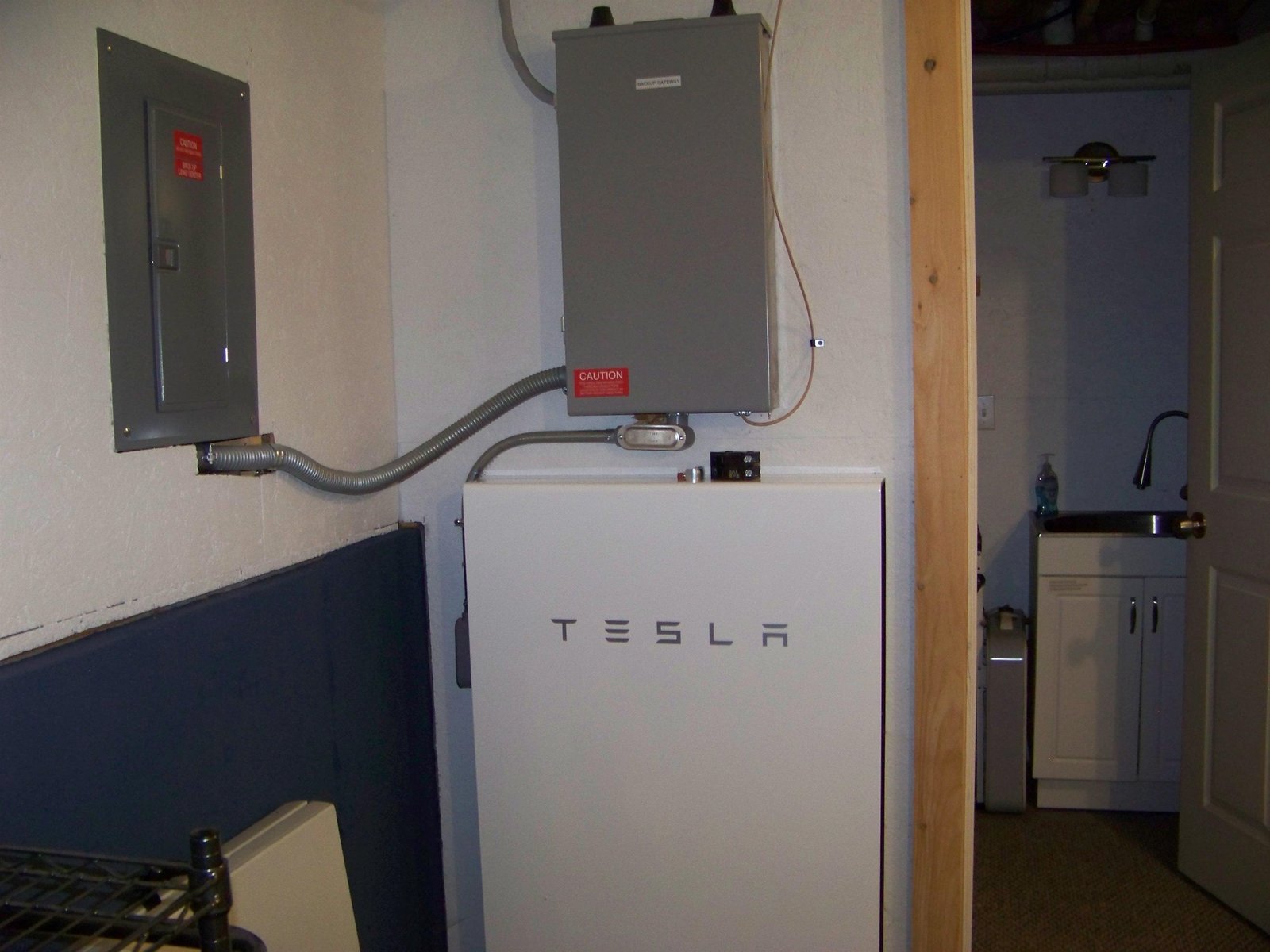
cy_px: 476
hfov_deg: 51.4
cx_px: 635
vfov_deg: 39.7
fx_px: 1321
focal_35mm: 36
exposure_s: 1/30
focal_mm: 5.85
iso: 200
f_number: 2.8
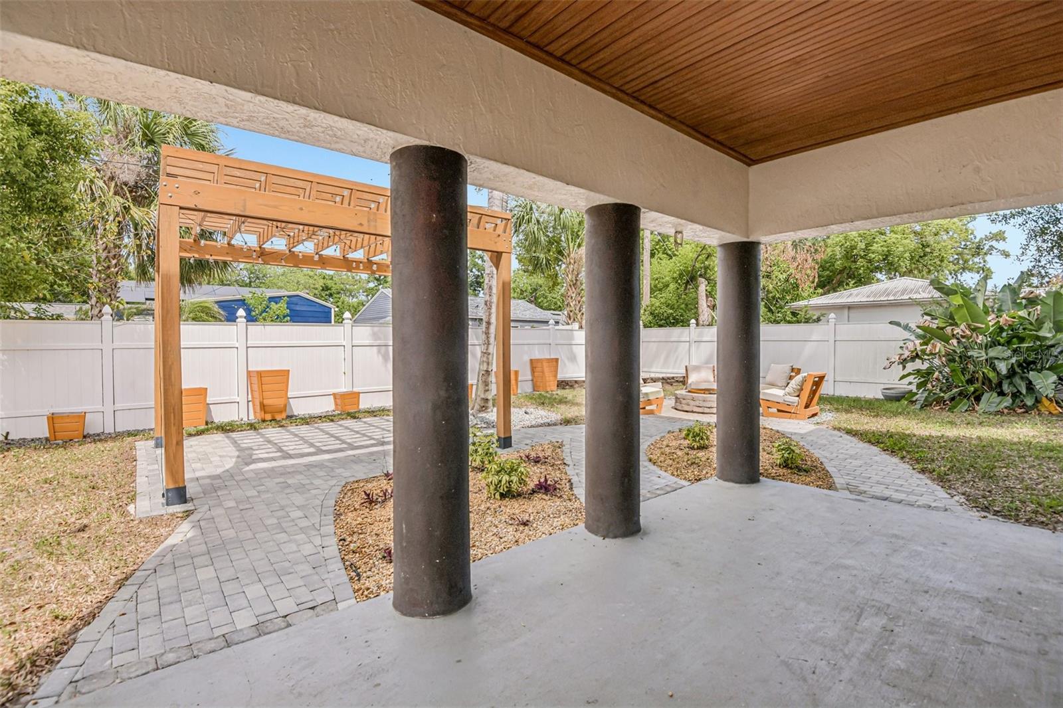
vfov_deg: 73.7
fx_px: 472
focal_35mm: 16
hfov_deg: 96.7
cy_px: 354
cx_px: 532
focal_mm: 16
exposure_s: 1/640
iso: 400
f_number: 8
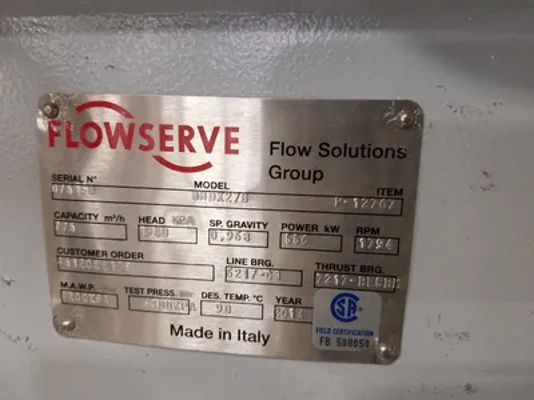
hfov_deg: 67.3
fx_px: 401
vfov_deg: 53.1
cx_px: 267
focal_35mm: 26
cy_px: 200
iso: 160
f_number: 1.7
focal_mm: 4.2
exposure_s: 1/24
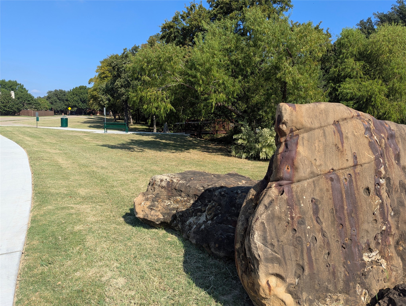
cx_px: 203
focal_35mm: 24
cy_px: 153
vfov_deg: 56.9
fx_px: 282
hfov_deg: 71.5
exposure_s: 1/1433
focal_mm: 6.81
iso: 37
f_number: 1.85
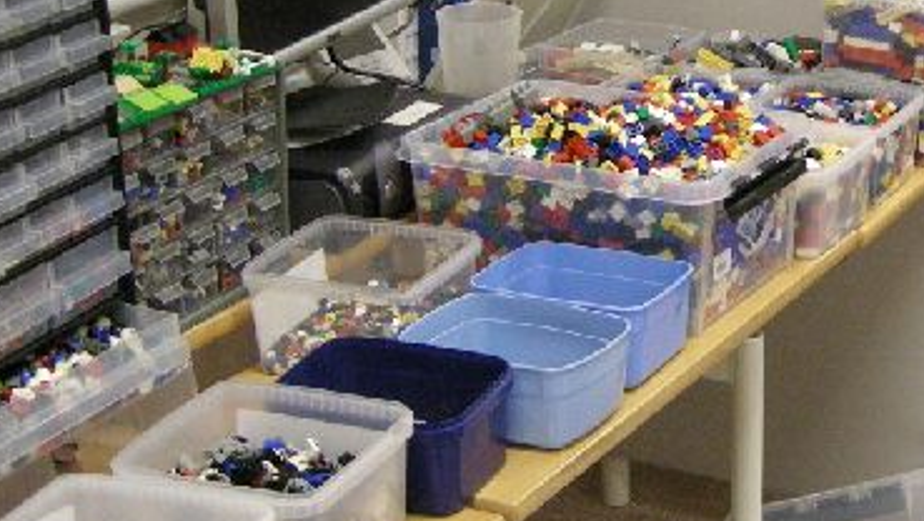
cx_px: 864
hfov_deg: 24.2
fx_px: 2084
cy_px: 98
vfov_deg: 14.2
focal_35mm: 85
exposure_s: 1/39.6
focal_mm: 7.5
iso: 400
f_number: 2.7
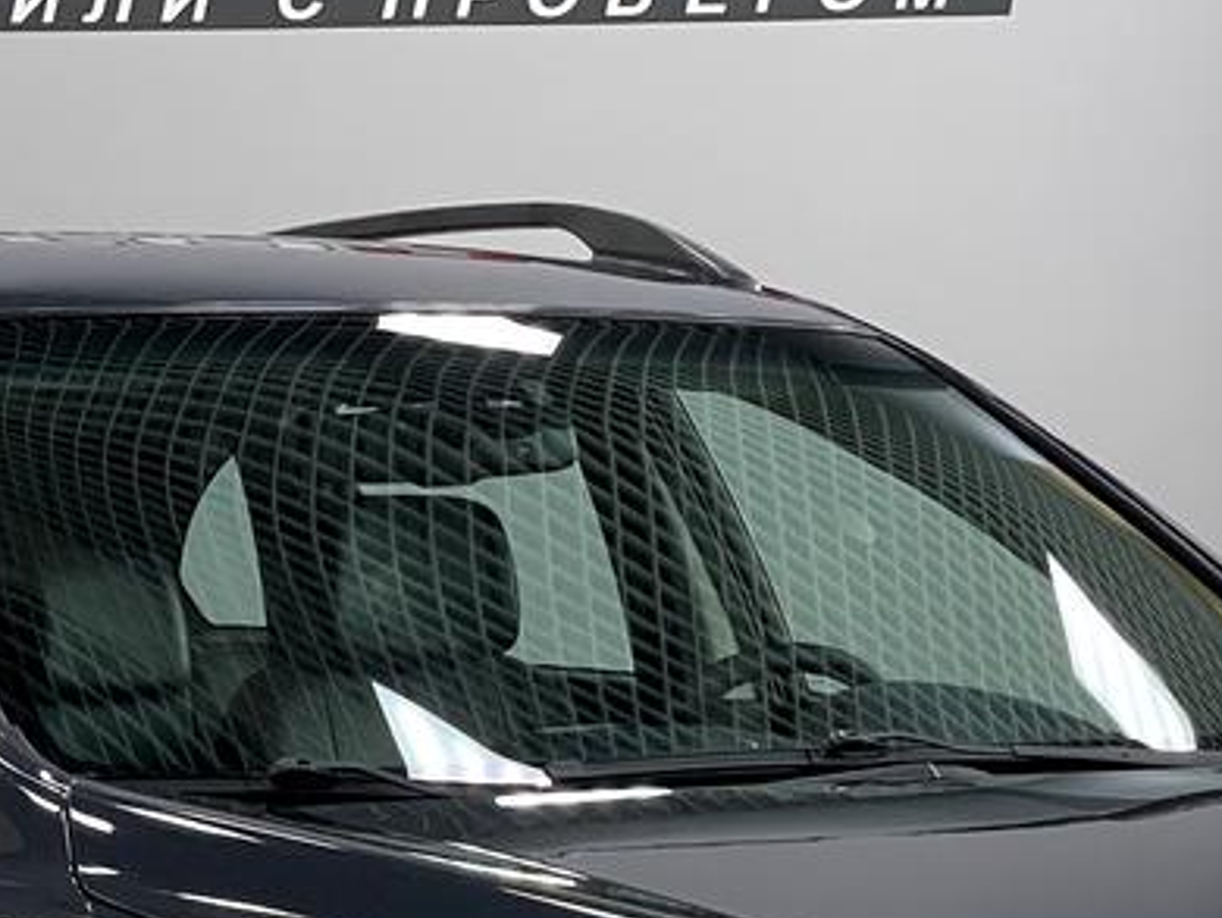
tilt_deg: -3.9
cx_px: 642
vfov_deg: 9.2
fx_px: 5652
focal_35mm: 160
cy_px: 1018
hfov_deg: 12.3
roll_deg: +1.4
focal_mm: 6
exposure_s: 1/60
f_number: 2
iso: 250
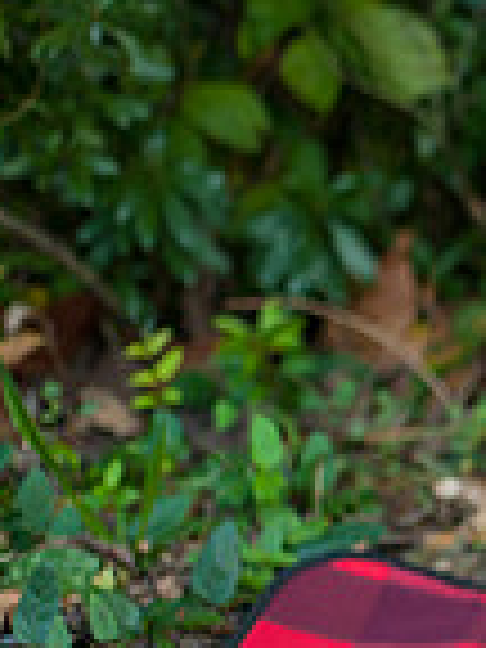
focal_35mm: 194
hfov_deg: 7.1
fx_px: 3632
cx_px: 1274
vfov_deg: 10.2
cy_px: 315
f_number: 2.8
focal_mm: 50
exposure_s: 1/125
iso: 200
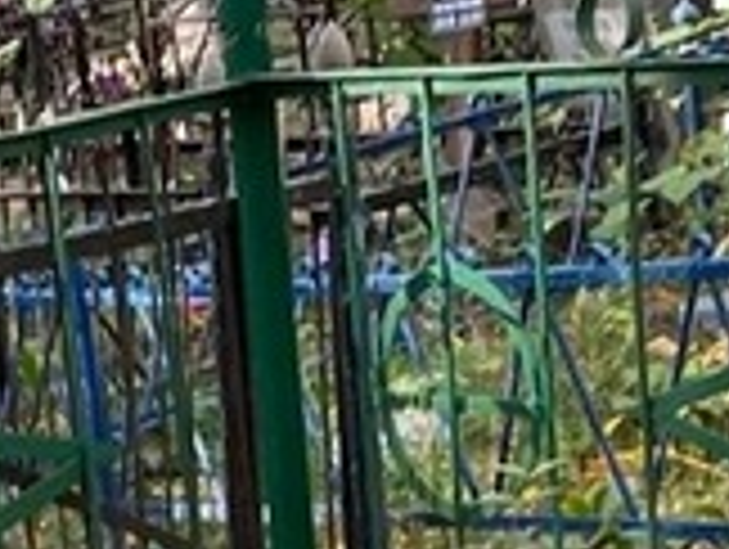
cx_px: -54
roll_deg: +10.5
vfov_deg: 8.5
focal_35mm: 164
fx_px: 3459
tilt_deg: -17.9
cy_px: 1206
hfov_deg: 11.9
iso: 100
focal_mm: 4.2
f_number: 1.6
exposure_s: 1/121
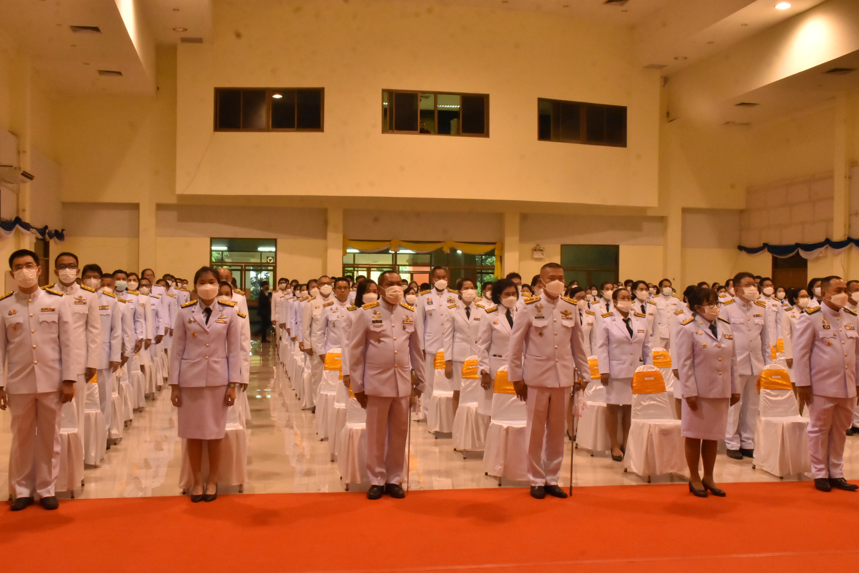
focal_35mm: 39
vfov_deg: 34.2
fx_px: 931
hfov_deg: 49.6
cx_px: 430
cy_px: 286
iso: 3200
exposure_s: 1/20
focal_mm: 26
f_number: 18
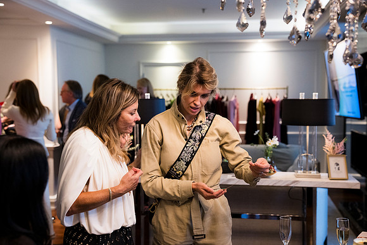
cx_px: 184
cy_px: 122
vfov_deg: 28.1
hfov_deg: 41.1
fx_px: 489
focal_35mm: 48
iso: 2200
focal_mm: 48
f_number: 3.2
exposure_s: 1/160
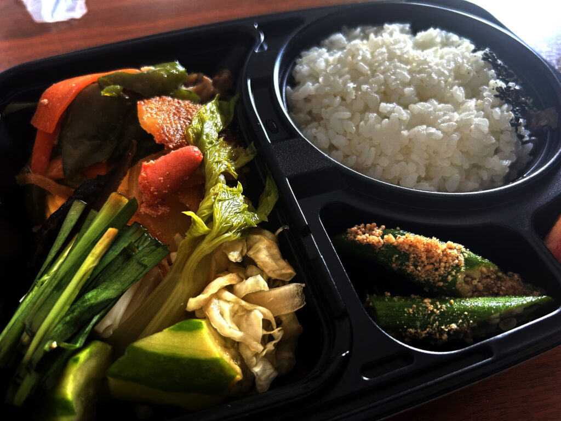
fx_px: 421
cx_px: 280
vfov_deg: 53.1
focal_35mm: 26
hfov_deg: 67.3
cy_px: 210
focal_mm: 5.7
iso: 125
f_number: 1.5
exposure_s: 1/83
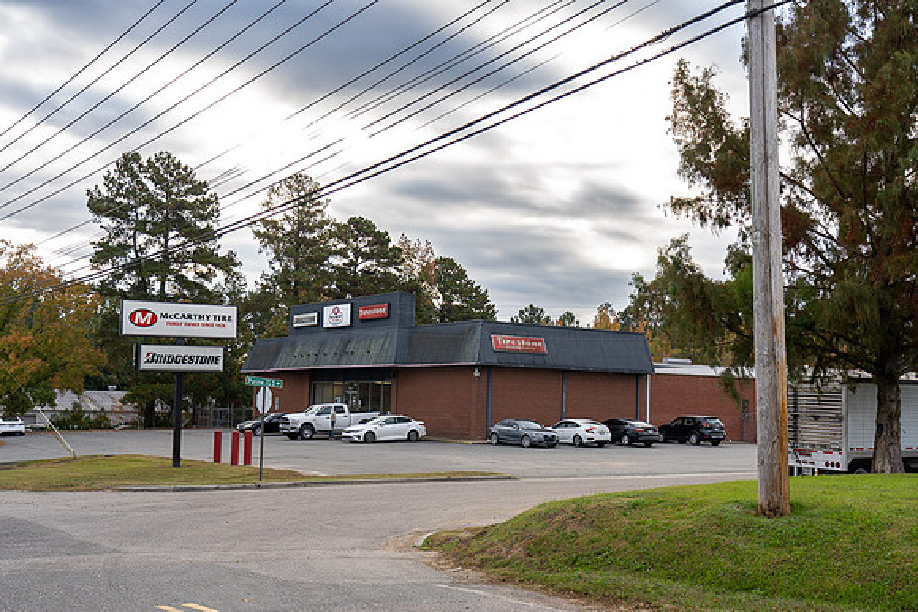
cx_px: 459
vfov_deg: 32.6
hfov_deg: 47.4
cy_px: 306
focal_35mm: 41
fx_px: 1046
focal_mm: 41
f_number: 4
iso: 250
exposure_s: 1/320
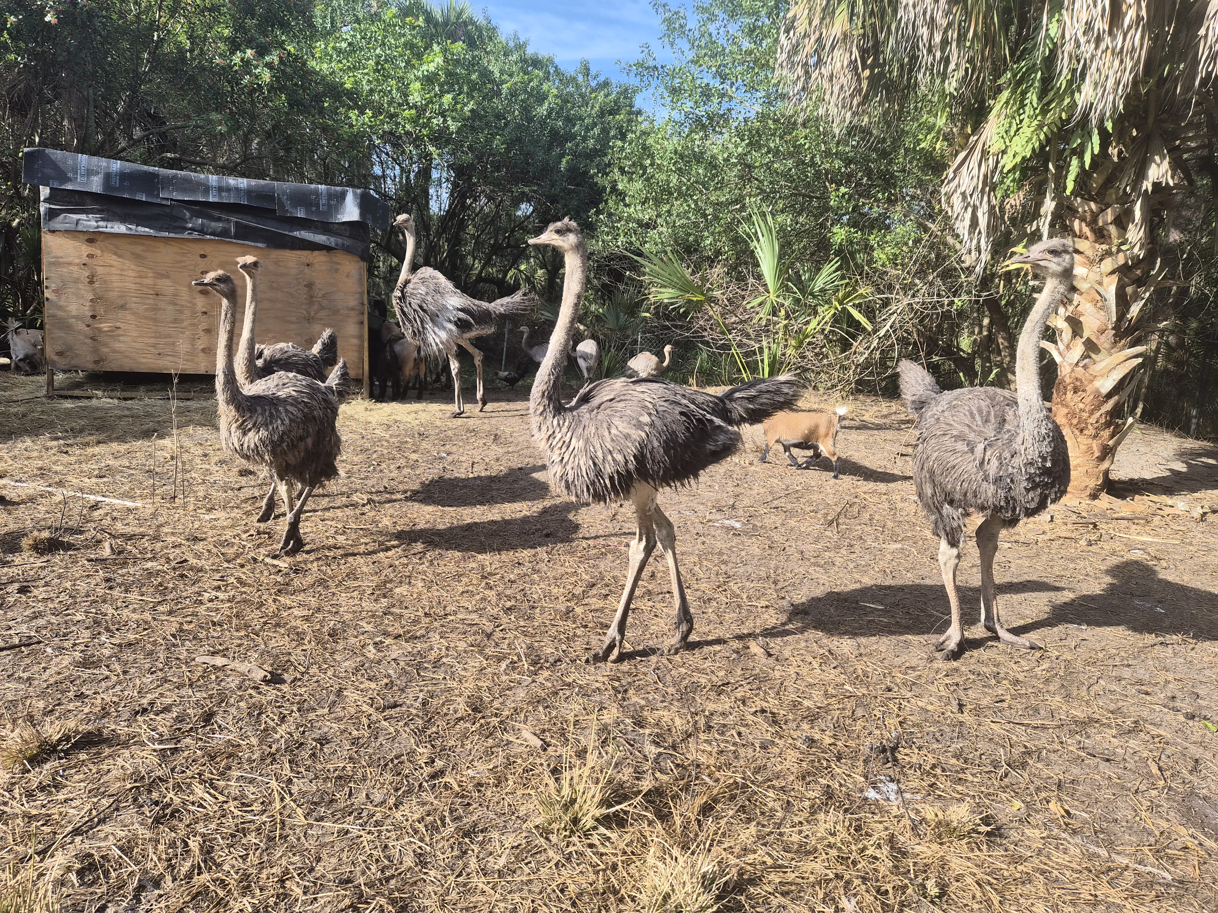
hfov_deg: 73.9
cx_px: 609
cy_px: 456
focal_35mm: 23
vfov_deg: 58.9
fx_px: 809
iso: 80
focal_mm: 5.4
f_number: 1.8
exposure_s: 1/1896
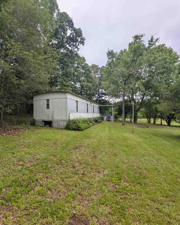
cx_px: 75
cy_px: 113
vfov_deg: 93.1
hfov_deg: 79.8
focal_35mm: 16
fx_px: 107
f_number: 1.7
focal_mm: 2.02
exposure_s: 1/824
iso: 54
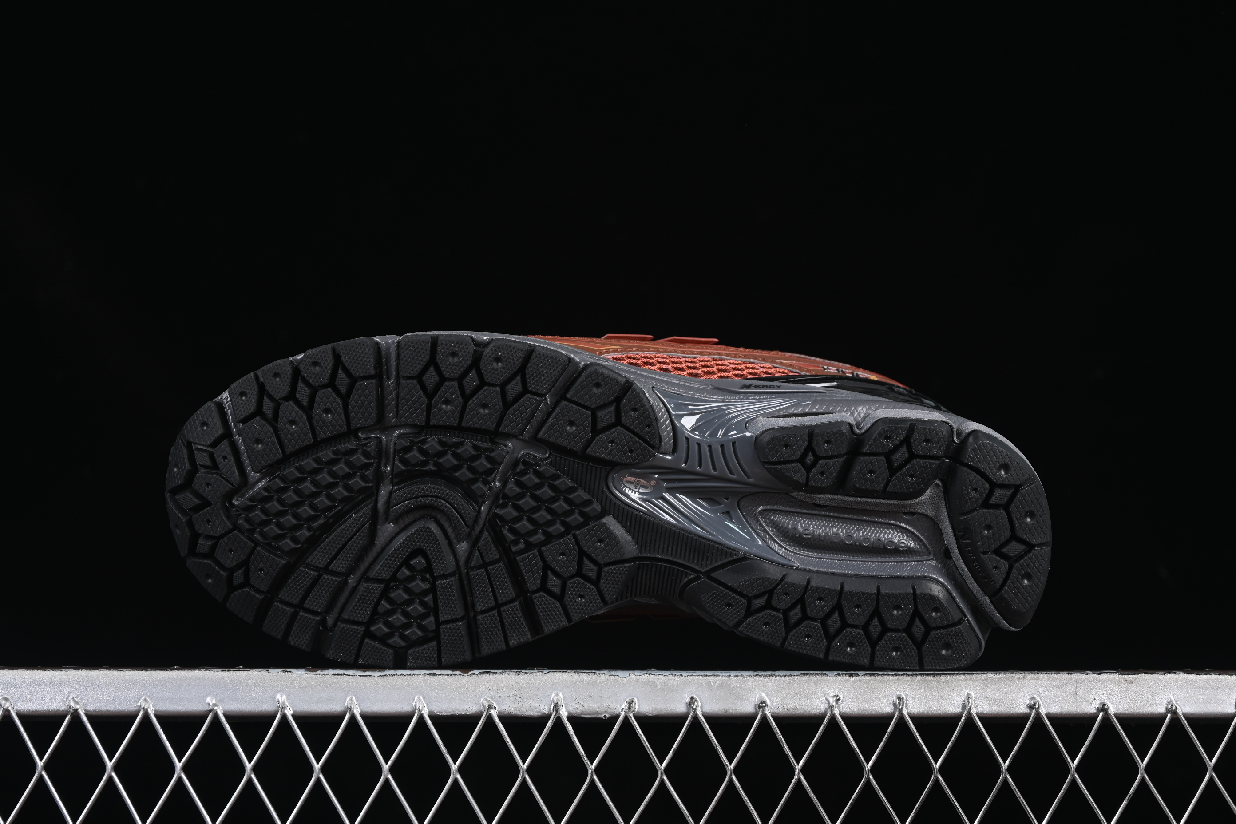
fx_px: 2575
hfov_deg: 27.0
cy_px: 412
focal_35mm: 75
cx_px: 618
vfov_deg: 18.2
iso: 160
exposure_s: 1/60
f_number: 6.3
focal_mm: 50
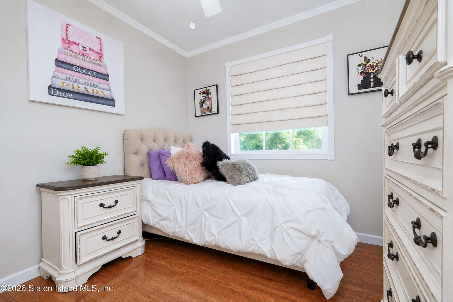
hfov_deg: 95.0
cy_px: 151
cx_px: 226
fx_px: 208
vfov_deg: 72.1
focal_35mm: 16
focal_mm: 16.5
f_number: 4
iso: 64
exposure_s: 1/25
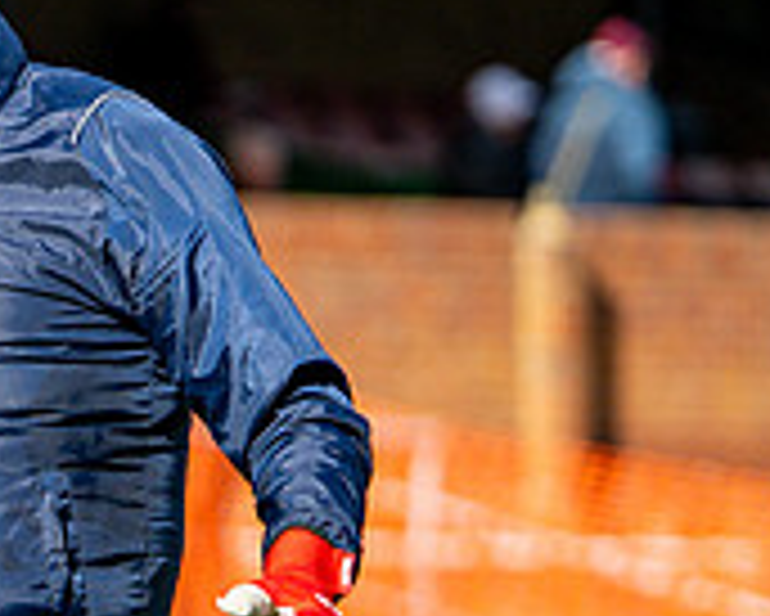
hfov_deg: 3.5
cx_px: -712
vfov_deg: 2.9
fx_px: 12336
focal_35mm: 541
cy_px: 719
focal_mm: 85
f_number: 1.4
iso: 100
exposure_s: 1/8000
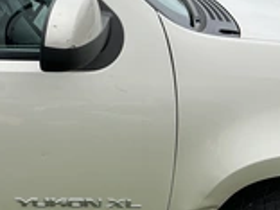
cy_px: 79
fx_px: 582
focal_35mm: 72
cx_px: -52
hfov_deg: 24.6
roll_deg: -1.4
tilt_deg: -16.7
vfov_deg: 20.4
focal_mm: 3
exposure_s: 1/292
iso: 25
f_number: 1.8
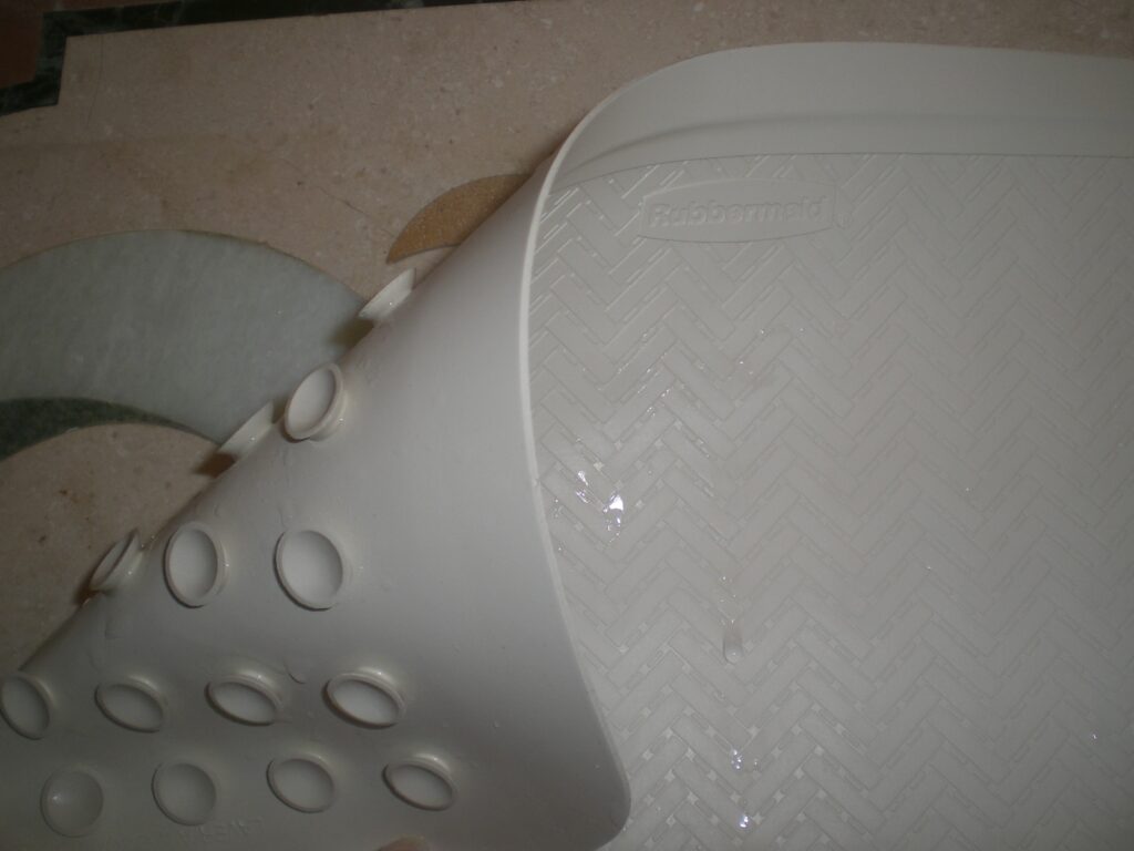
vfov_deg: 37.7
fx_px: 1245
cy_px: 426
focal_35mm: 38
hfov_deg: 49.0
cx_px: 567
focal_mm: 6.3
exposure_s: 1/60
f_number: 3.1
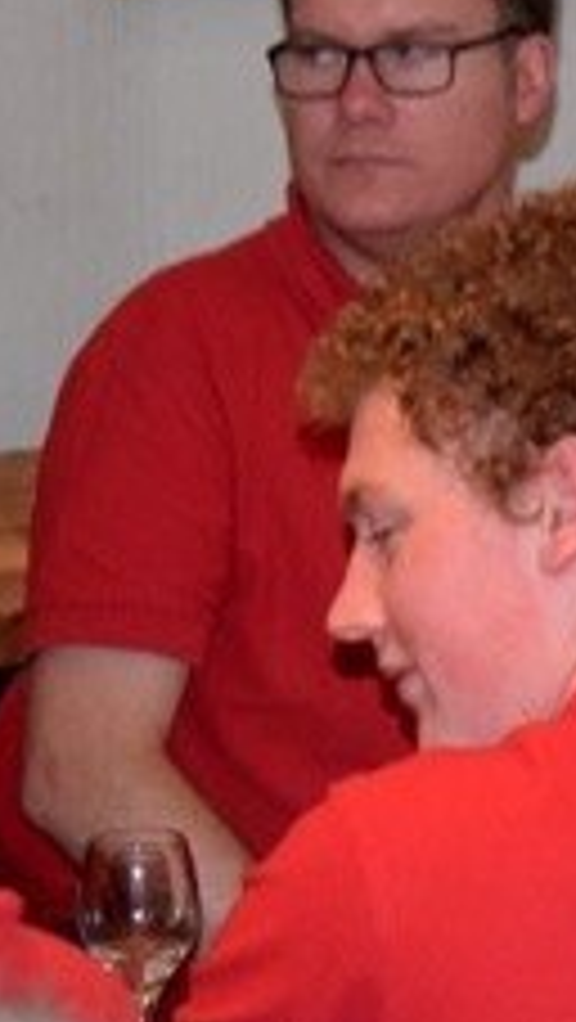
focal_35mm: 305
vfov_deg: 7.1
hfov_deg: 3.9
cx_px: 1350
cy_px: 92
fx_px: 8262
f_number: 5.6
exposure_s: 1/60
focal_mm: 55
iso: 3200
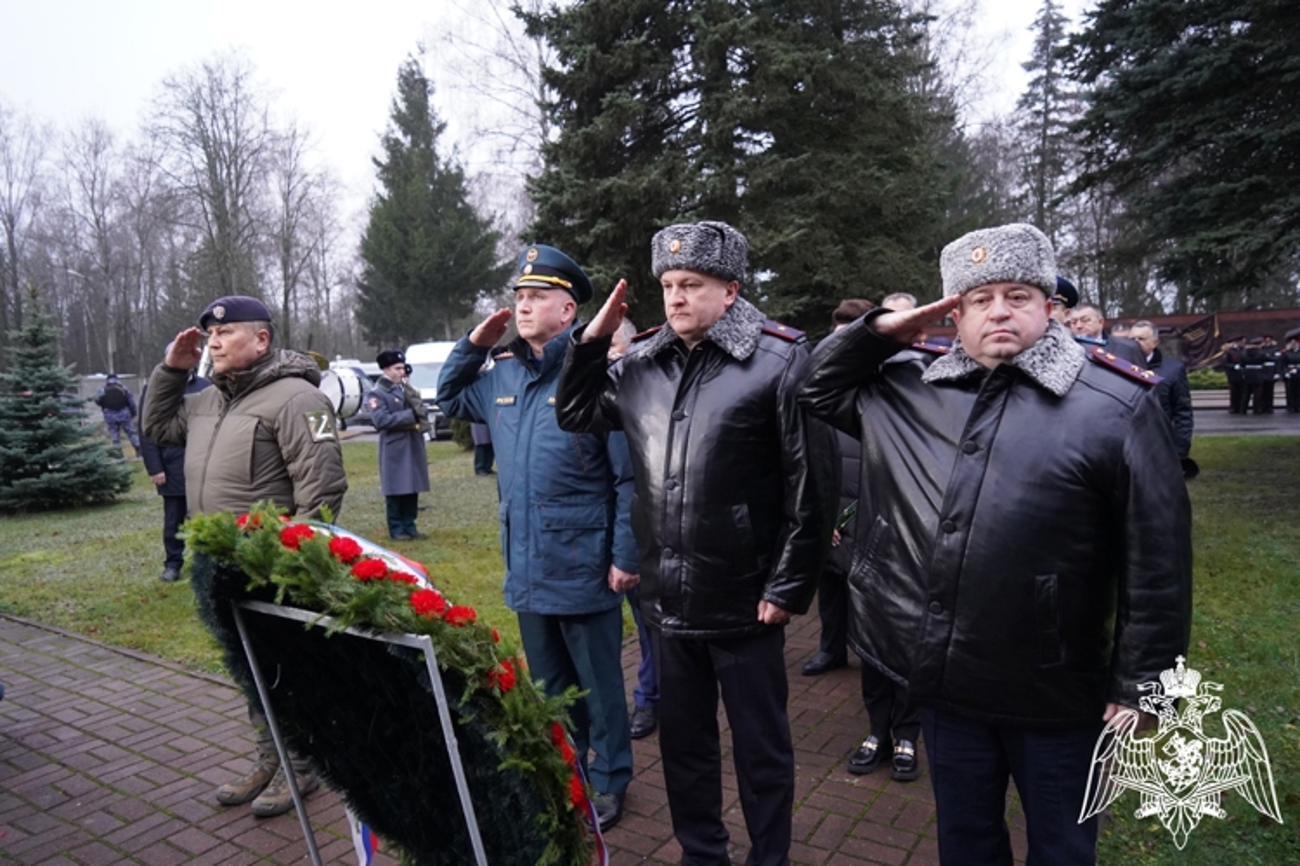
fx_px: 867
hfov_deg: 73.7
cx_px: 650
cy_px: 433
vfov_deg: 53.1
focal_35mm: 24
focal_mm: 24
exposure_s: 1/40
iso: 6400
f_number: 4
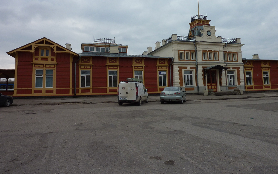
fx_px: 205
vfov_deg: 45.7
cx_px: 137
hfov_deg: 68.4
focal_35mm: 27
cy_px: 69
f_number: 5
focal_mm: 4.1
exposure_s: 1/500
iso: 80
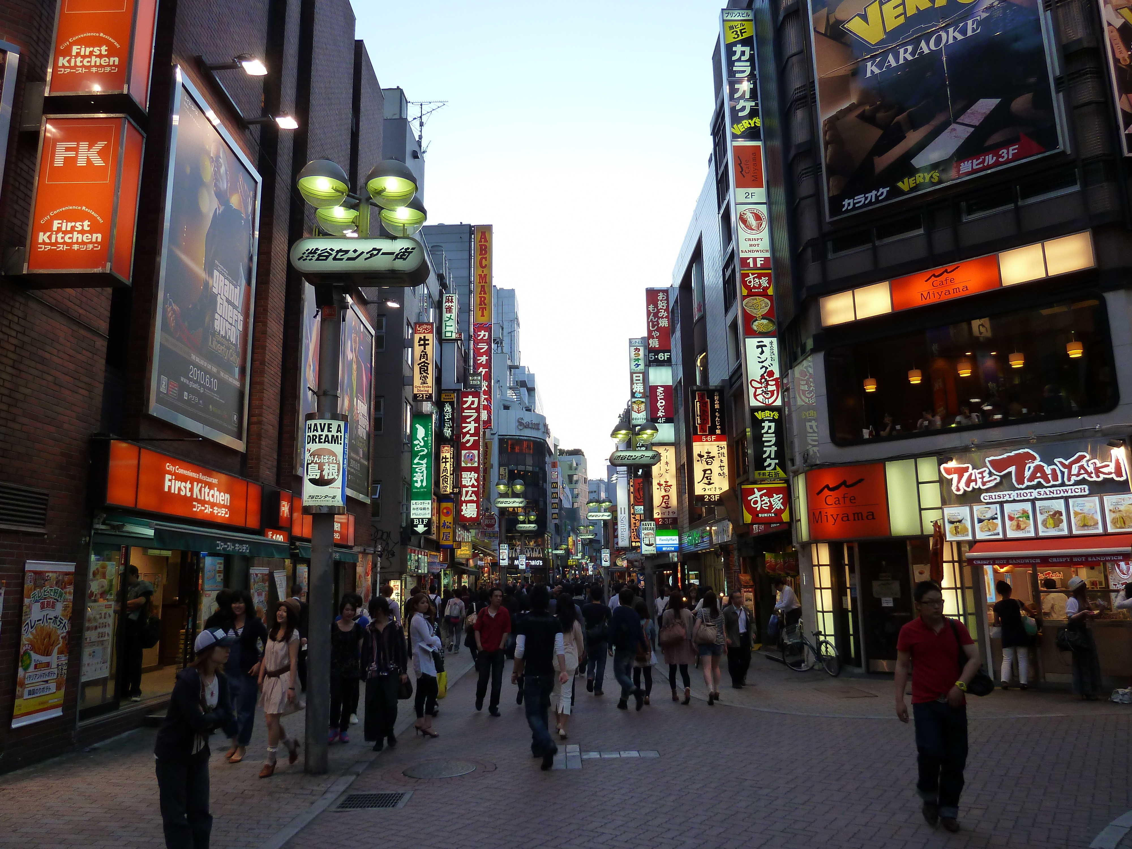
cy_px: 424
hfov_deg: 69.4
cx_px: 566
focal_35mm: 25
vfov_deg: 54.9
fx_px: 818
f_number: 3.3
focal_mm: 4.1
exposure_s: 1/60
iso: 125
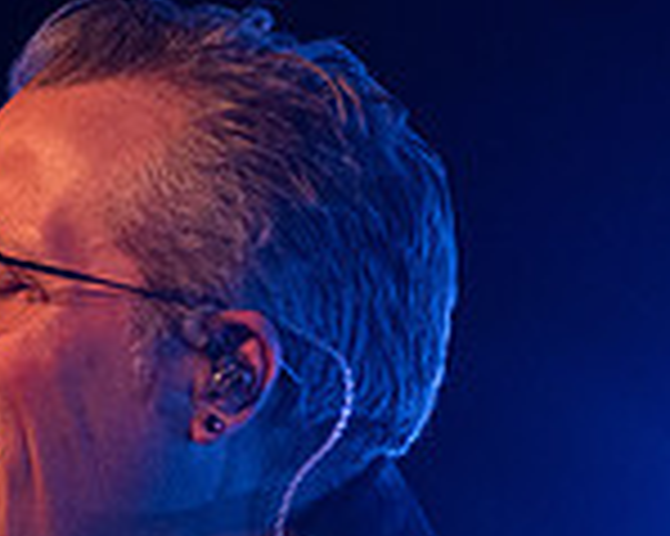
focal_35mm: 1024
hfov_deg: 1.9
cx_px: -306
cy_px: 759
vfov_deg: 1.5
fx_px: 20292
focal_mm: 280
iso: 2500
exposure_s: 1/125
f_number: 5.6
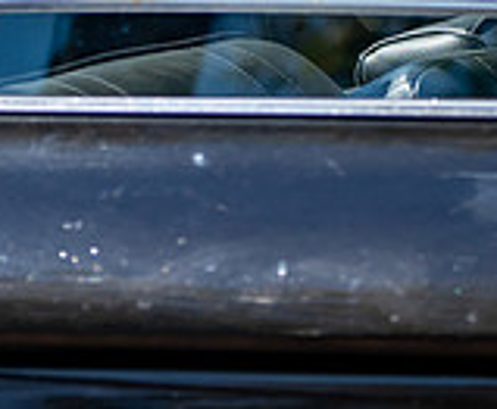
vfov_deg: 3.2
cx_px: 114
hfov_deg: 3.9
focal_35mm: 488
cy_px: -524
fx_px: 7263
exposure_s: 1/2000
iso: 100
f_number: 3.2
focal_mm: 81
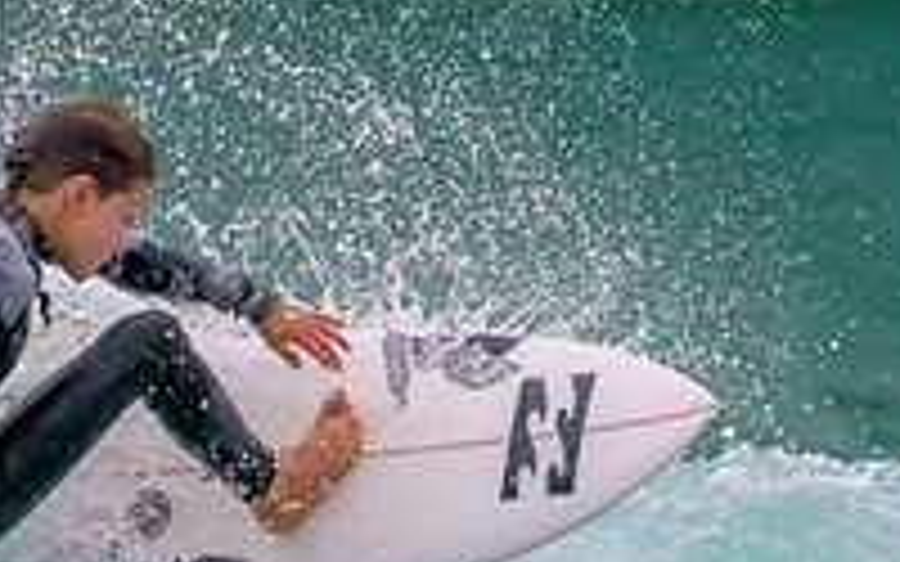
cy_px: 699
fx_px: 58033
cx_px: 396
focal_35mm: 2366
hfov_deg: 0.9
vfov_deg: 0.6
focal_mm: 800
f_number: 11
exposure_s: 1/1600
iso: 11400
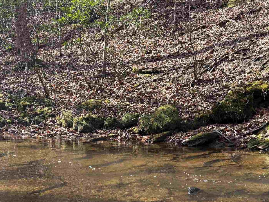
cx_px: 111
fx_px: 412
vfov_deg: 27.2
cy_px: 148
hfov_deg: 36.1
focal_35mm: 53
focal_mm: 6.76
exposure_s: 1/858
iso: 100
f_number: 1.78
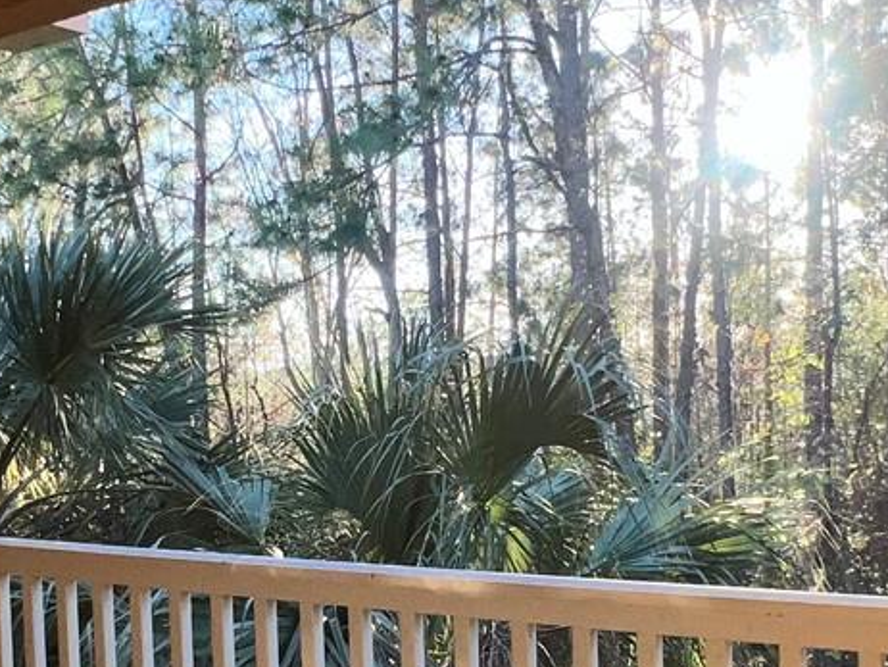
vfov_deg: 32.0
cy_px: 431
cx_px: 402
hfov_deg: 42.0
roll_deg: +2.0
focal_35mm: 45
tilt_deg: -1.9
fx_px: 1155
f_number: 1.8
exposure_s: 1/435
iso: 25
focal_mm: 1.57
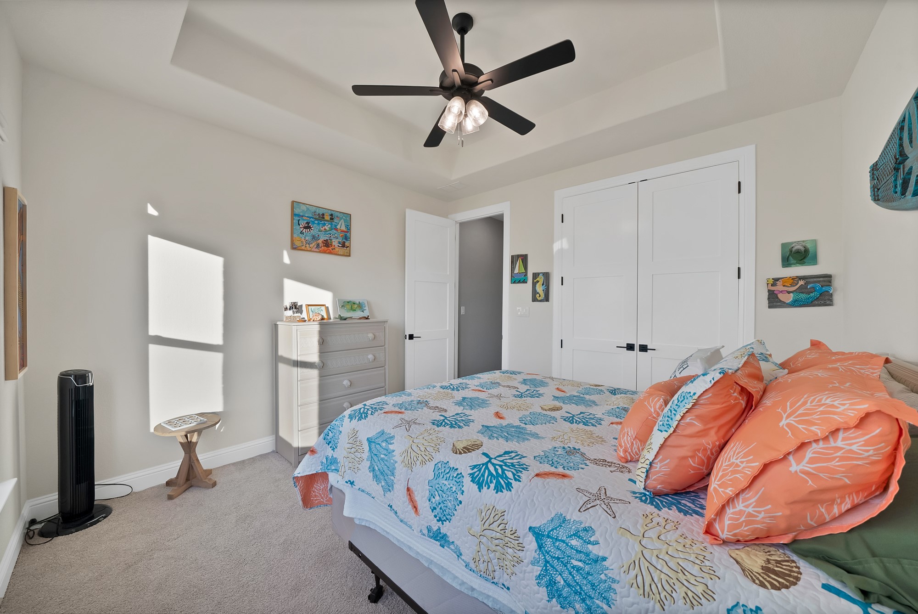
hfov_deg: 112.6
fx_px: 306
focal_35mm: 12
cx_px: 459
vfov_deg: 90.1
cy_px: 307
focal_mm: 12
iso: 640
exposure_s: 1/40
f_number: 9
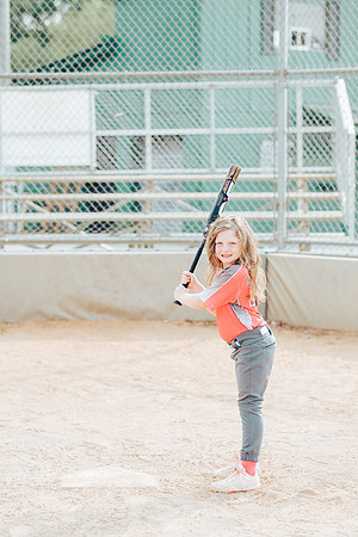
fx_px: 1268
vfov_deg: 23.9
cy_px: 268
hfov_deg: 16.1
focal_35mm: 85
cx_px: 179
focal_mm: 85
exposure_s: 1/800
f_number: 2.8
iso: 160
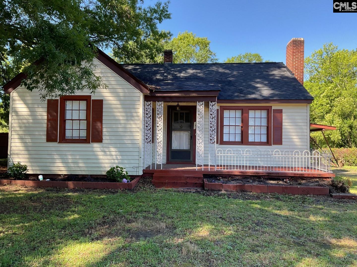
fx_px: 299
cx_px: 178
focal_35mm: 29
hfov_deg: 61.7
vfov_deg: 48.2
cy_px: 134
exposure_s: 1/235
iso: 16
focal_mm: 3
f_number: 1.8
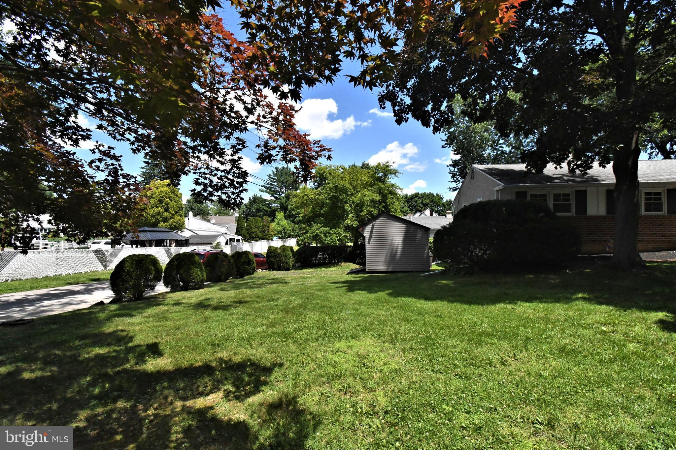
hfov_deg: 100.4
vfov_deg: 77.3
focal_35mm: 15
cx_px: 338
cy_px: 225
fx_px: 282
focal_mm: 10
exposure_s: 1/1600
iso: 2500
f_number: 14
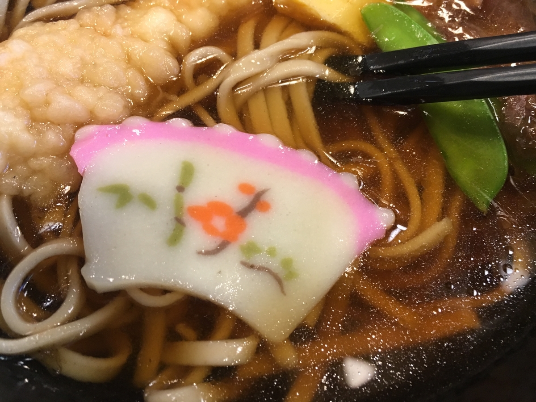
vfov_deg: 48.2
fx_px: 449
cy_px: 201
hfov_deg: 61.7
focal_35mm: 29
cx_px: 268
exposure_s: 1/30
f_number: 2.2
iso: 125
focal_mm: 4.15
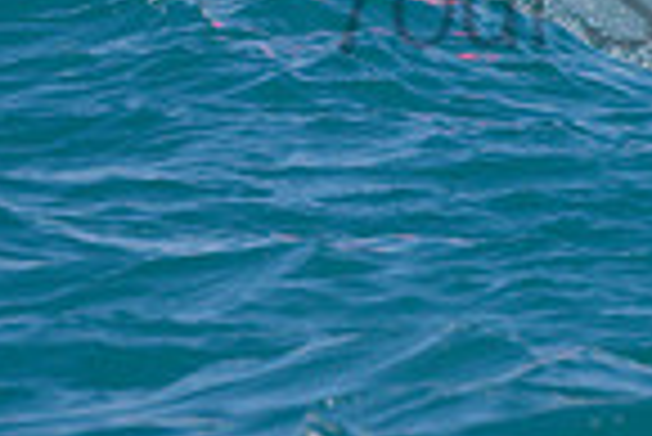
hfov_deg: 0.8
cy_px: -174
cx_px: 488
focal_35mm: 2443
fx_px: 44289
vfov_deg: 0.6
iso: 140
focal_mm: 500
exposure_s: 1/2000
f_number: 5.6
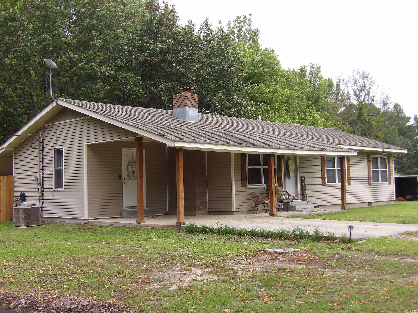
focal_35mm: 46
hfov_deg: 41.2
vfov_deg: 31.5
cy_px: 156
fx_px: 555
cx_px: 209
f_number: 3.8
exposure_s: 1/90
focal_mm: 8.2
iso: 100
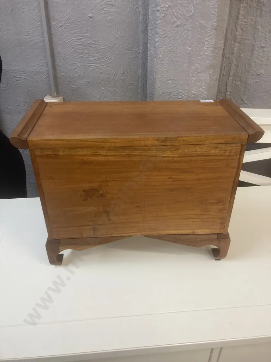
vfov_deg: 63.4
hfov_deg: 49.7
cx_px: 136
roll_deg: +0.9
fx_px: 292
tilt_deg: -31.6
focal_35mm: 28
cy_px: 181
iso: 80
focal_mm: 3.99
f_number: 1.8
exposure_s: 1/50
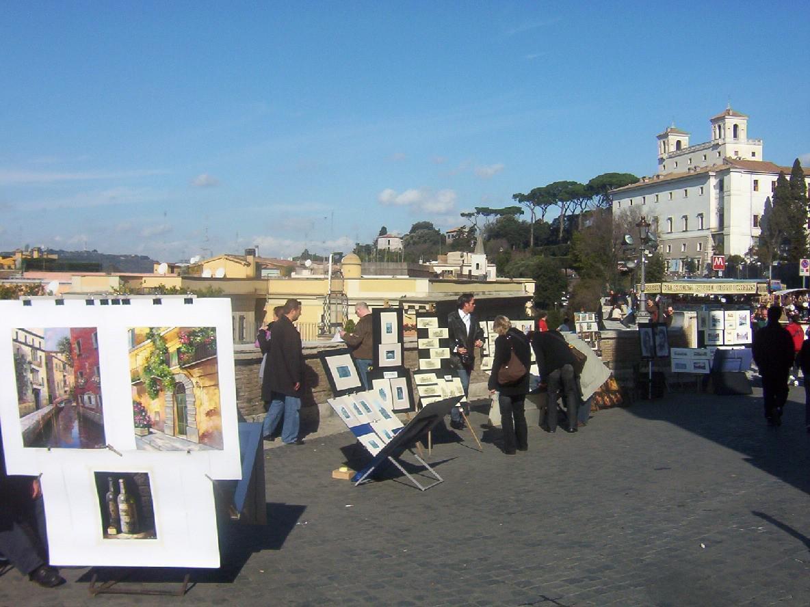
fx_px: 842
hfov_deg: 51.4
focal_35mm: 36
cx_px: 405
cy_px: 304
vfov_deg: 39.7
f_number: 5.24
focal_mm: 5.54
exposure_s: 1/1511
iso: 100
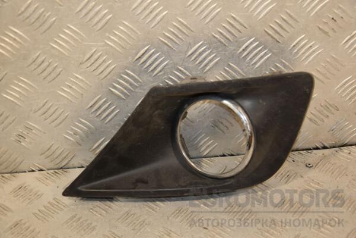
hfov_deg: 28.1
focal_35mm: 72
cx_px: 178
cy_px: 119
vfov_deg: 18.9
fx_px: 712
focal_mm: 48
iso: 800
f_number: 4.8
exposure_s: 1/160
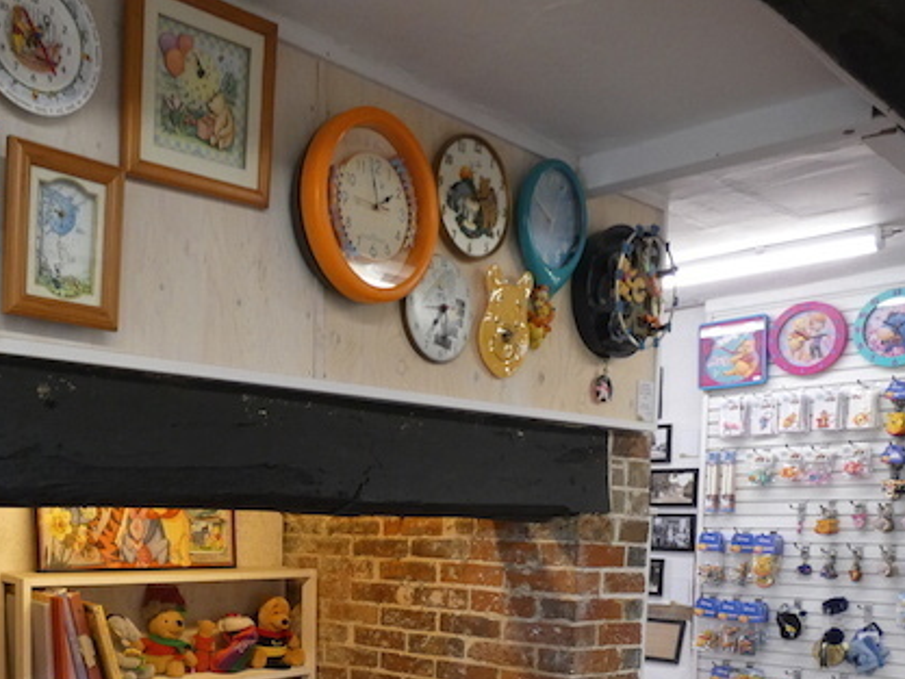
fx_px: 915
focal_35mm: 35
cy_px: 590
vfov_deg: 38.4
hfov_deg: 50.7
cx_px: 243
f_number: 2.8
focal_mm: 3.6
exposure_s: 1/60
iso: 250
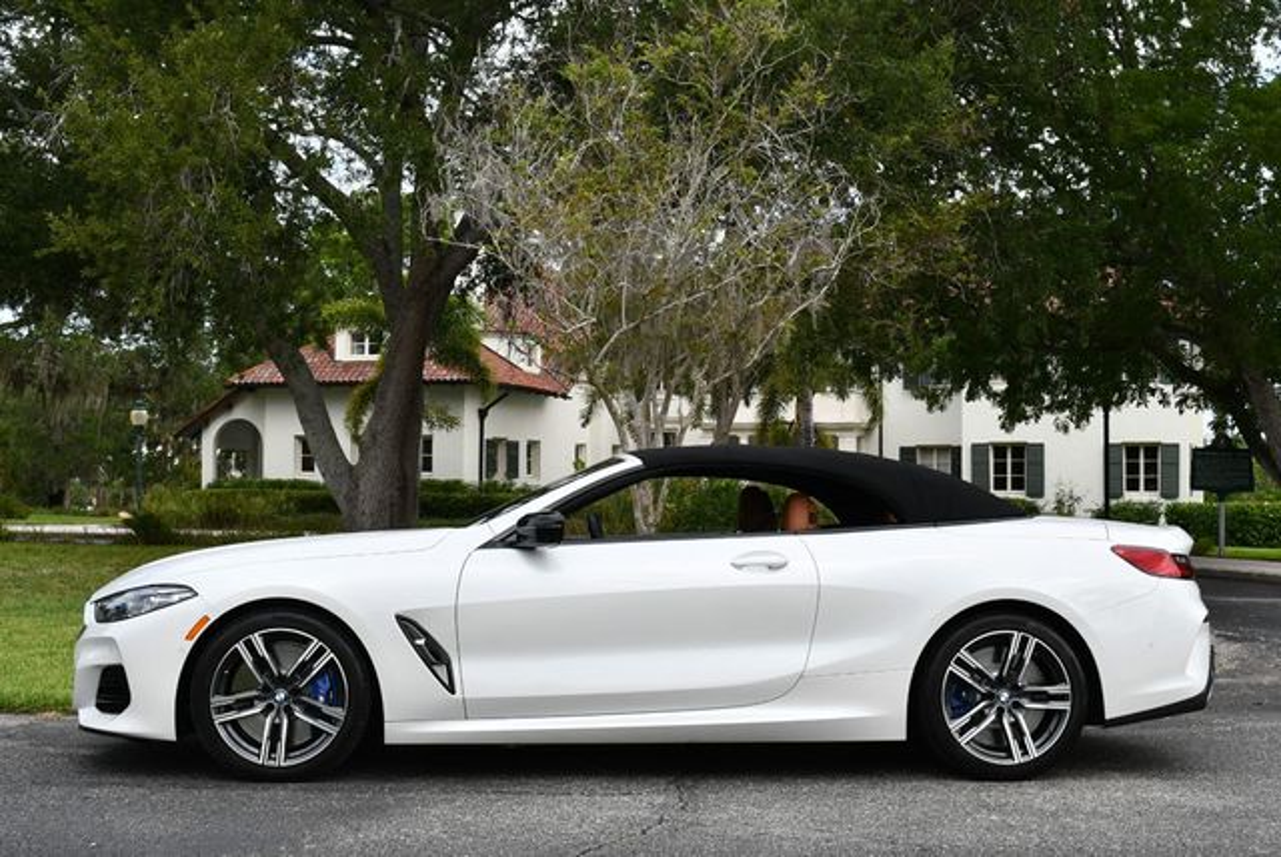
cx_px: 640
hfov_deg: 41.1
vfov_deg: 28.1
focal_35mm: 48
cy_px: 428
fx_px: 1710
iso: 200
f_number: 8
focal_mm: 24
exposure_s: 1/250
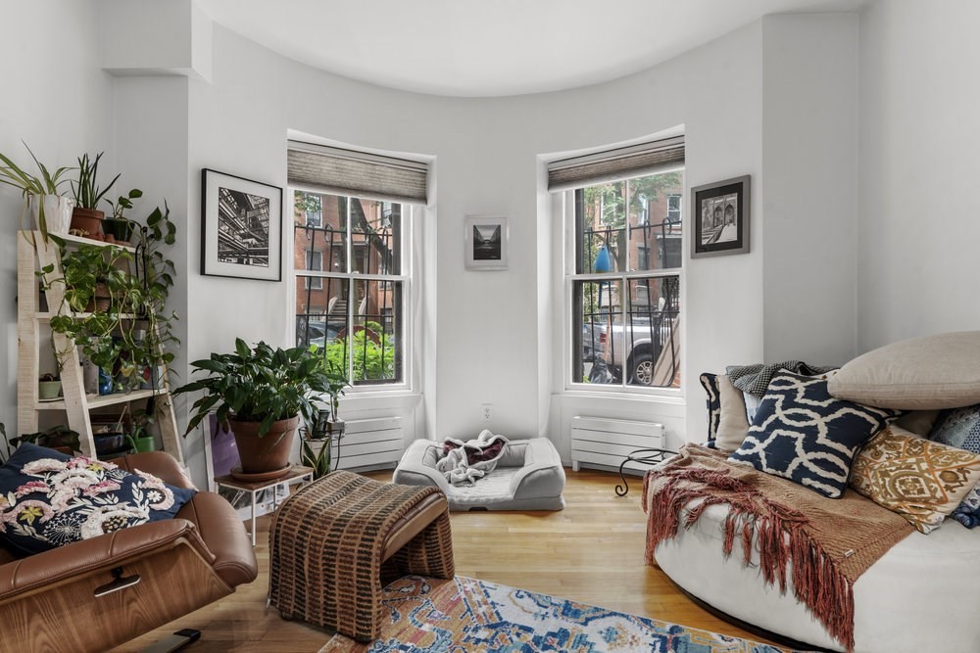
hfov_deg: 90.0
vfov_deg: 67.4
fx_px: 490
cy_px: 326
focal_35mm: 18
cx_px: 490
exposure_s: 2
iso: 320
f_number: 9
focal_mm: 18
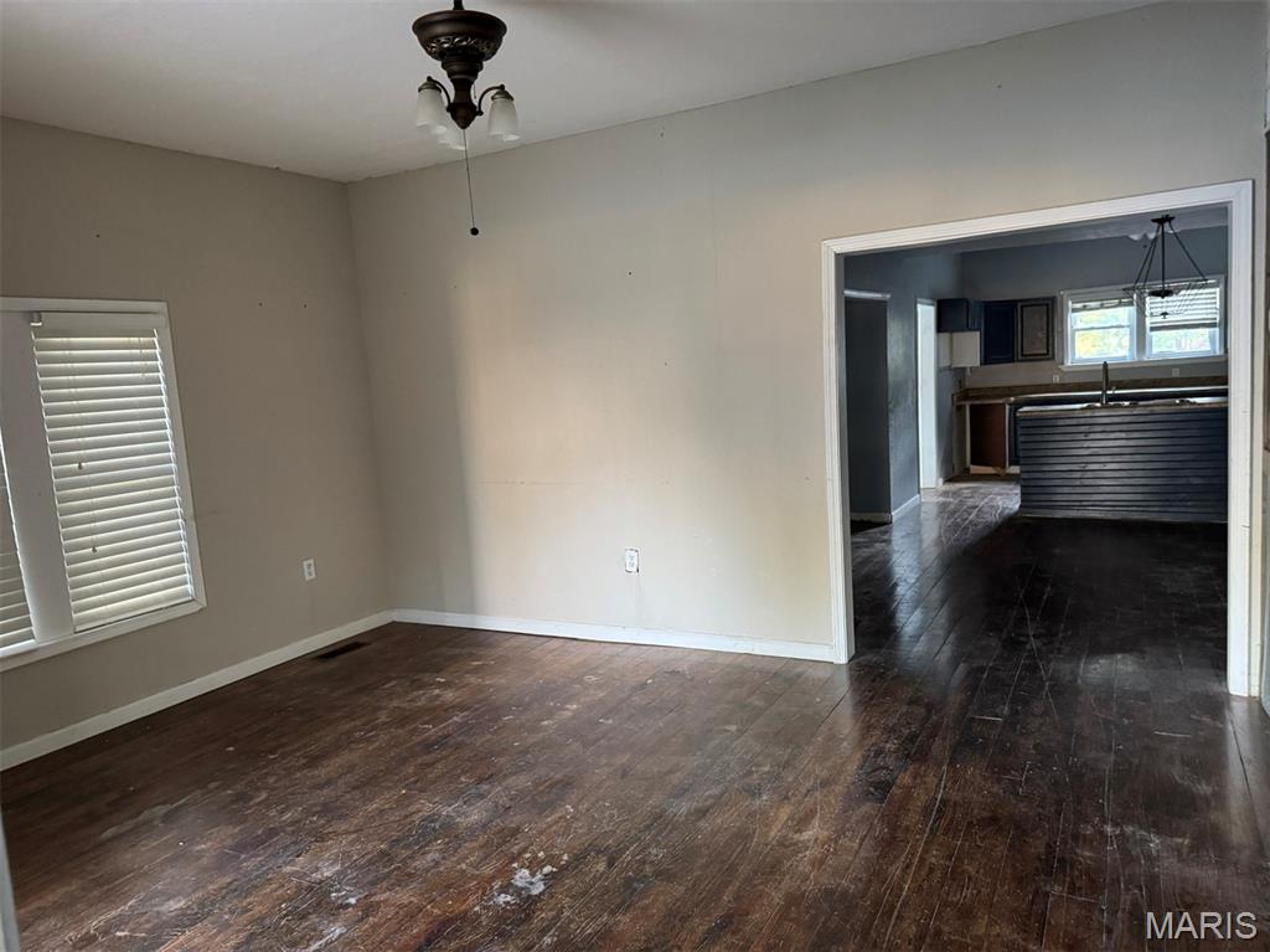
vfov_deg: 56.8
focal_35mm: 24
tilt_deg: -7.5
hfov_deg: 71.6
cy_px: 476
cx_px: 635
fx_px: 880
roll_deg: +4.6
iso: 640
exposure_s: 1/60
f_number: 1.78
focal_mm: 6.76
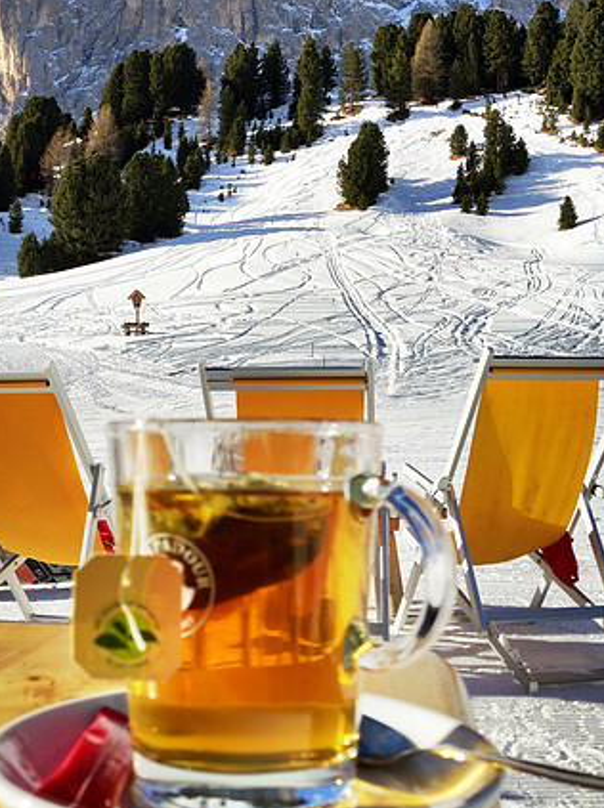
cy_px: 306
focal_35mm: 48
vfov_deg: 39.5
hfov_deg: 30.1
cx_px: 254
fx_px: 1120
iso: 50
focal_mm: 4.28
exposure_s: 1/3690
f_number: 2.4
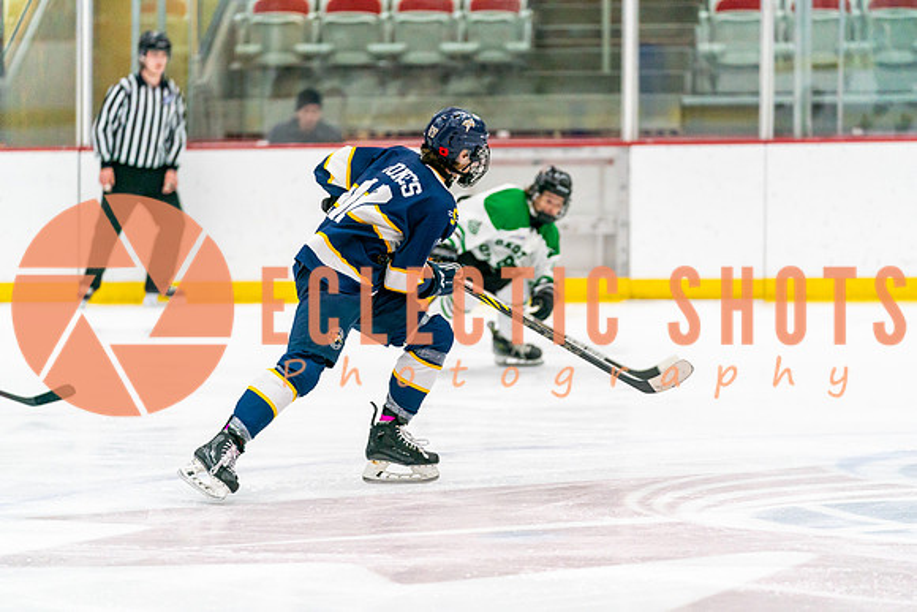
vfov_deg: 7.9
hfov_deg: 11.8
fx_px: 4433
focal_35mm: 174
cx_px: 458
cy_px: 306
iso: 3200
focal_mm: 174
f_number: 2.8
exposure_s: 1/1250
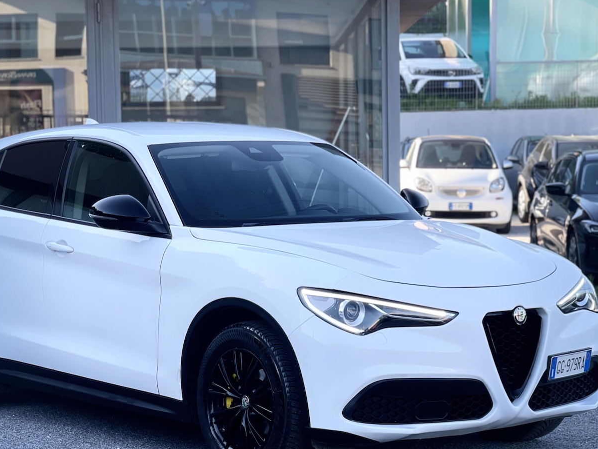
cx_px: 279
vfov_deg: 14.8
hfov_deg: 19.6
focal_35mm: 100
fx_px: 1728
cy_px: 317
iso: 20
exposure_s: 1/140
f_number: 2.2
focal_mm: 7.5
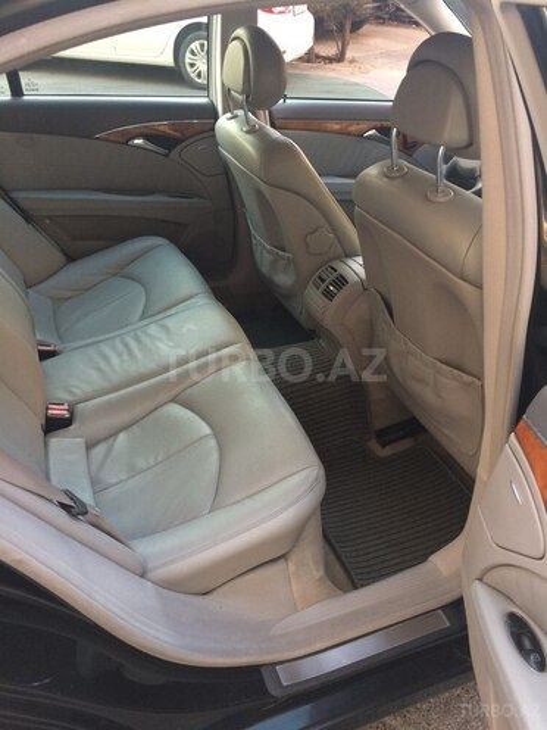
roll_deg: -3.4
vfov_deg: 61.7
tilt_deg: -33.5
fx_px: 611
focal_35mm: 29
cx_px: 274
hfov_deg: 48.2
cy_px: 365
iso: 80
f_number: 2.2
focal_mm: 4.15
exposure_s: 1/33
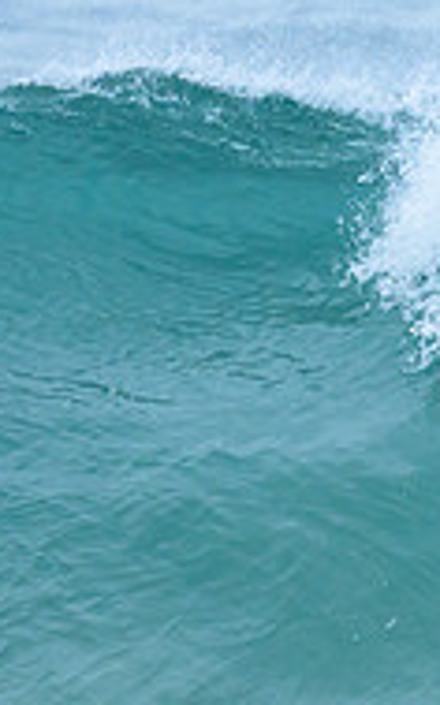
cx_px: 734
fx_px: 62768
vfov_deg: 0.6
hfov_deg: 0.4
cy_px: 414
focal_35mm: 3269
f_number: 6.3
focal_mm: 800
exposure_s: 1/2500
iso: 1400
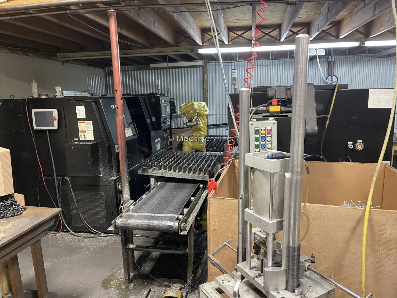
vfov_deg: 54.9
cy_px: 149
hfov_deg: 69.4
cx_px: 198
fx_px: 287
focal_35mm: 25
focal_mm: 5.1
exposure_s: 1/60
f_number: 1.6
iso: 400
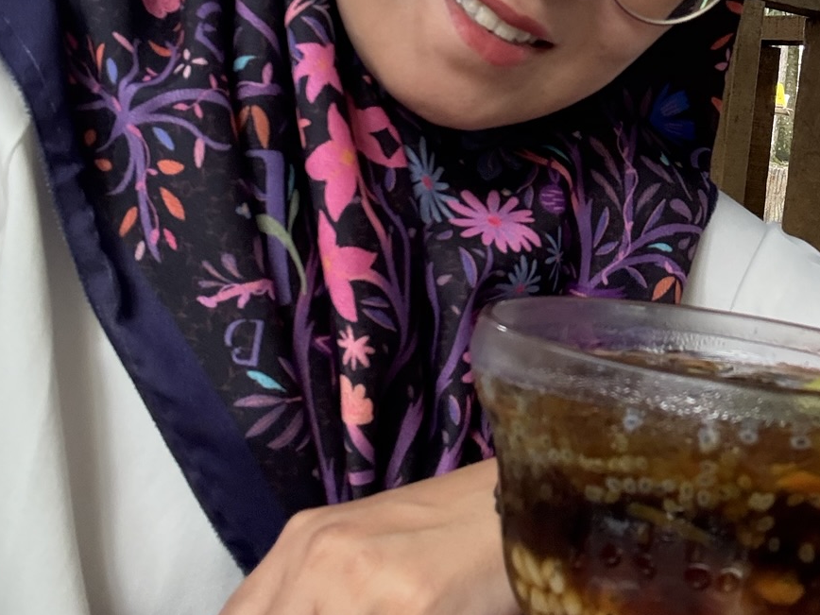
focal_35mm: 53
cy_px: 63
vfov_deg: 26.6
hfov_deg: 35.4
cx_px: 615
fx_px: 1255
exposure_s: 1/60
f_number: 1.9
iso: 250
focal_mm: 2.69
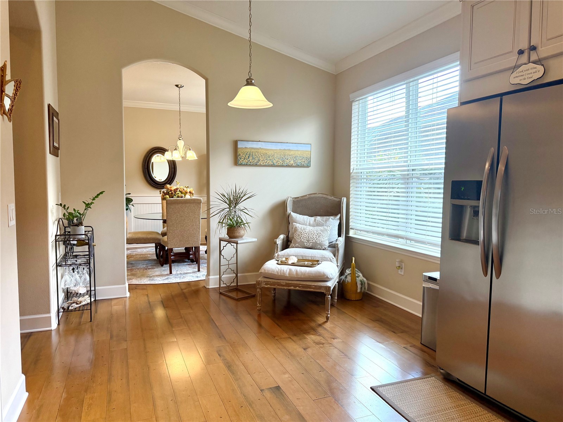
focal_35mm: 24
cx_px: 282
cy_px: 211
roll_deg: +0.2
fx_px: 390
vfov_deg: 56.8
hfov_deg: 71.6
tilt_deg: -4.2
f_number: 1.78
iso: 200
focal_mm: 6.76
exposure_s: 1/228
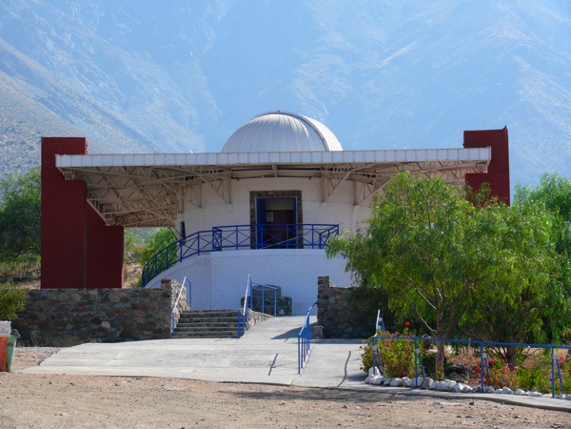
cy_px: 214
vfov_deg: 11.7
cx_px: 286
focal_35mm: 127
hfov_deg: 15.5
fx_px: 2095
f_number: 5.6
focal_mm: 26.9
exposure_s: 1/320
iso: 100
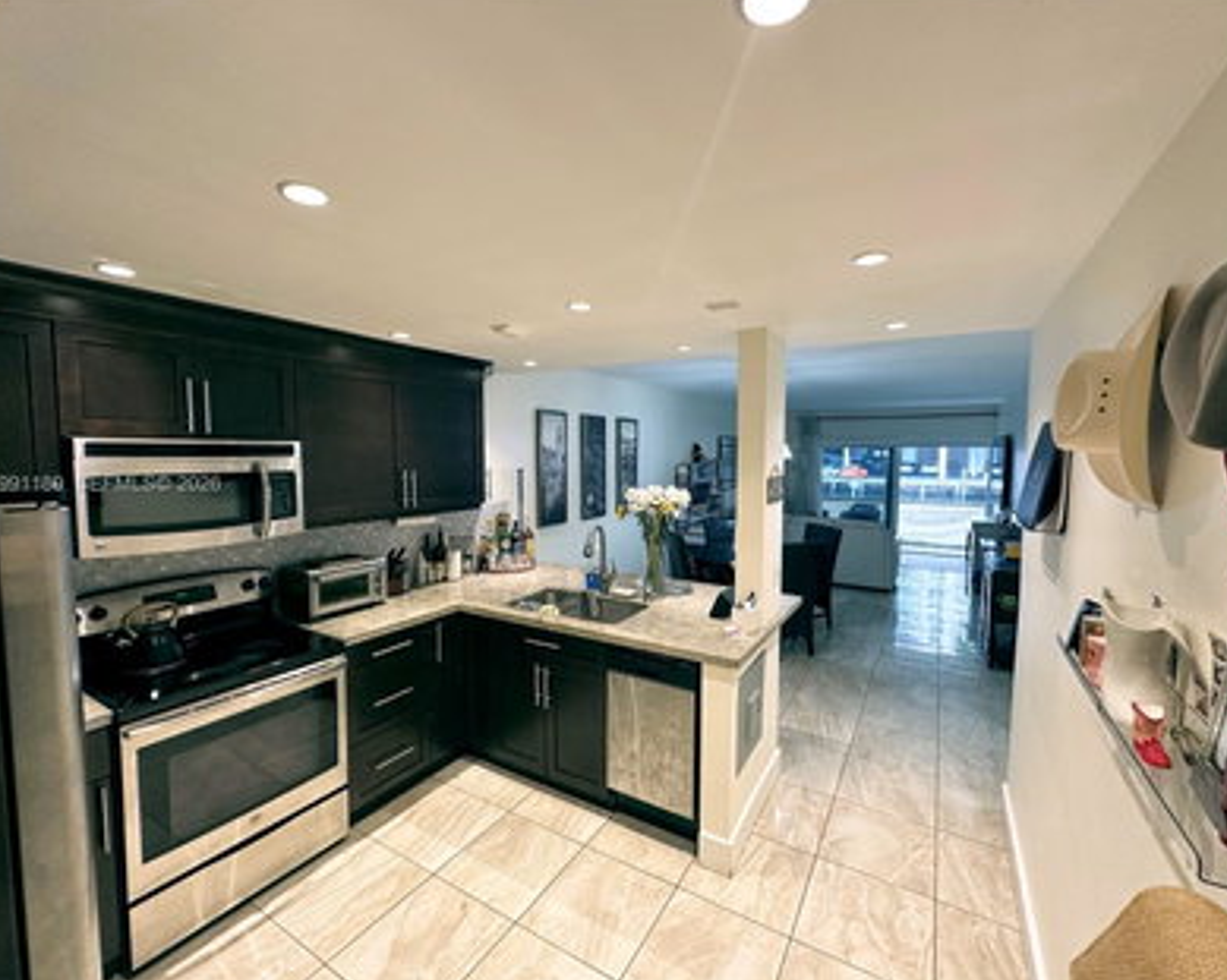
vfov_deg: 84.0
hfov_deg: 96.8
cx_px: 632
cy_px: 485
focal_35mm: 15
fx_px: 545
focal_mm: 2.2
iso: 250
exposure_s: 1/60
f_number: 2.2
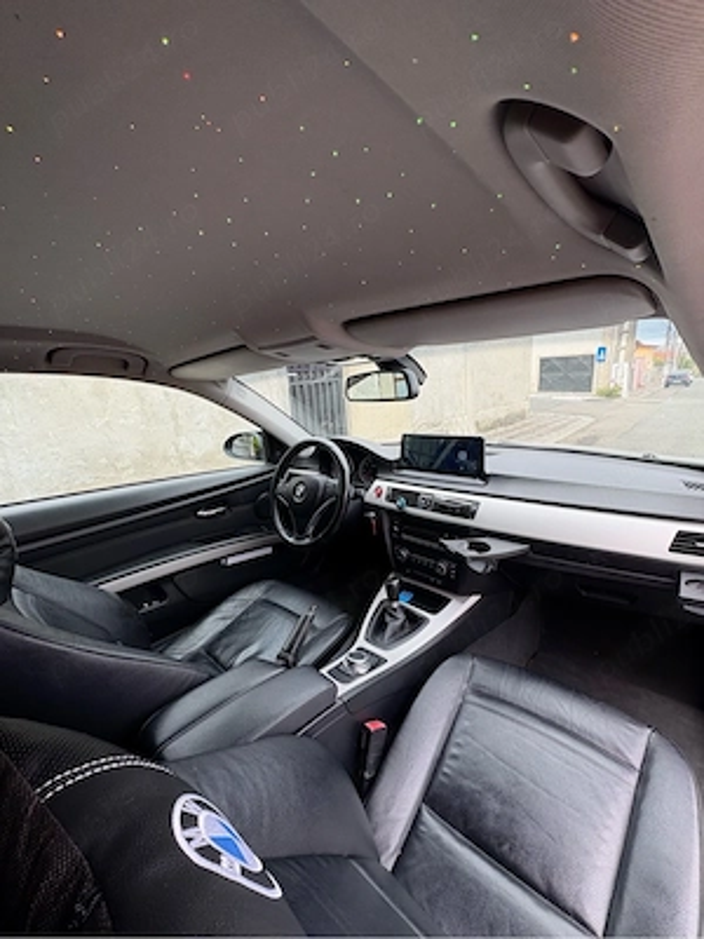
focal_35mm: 14
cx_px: 352
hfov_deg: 85.7
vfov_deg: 102.1
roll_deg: +4.3
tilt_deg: -12.8
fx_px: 380
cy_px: 470
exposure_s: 1/124
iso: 40
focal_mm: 2.22
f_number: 2.2
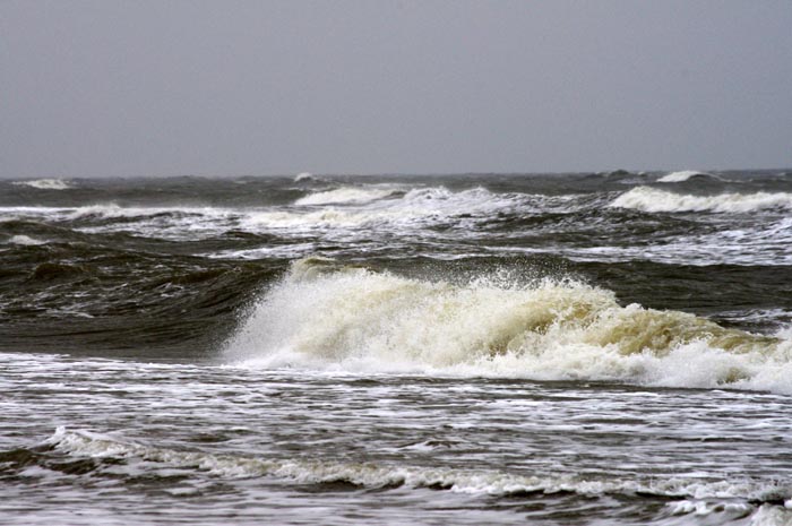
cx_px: 396
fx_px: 6592
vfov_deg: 4.6
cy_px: 263
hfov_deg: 6.9
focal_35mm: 300
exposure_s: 1/250
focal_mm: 200
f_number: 11
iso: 400
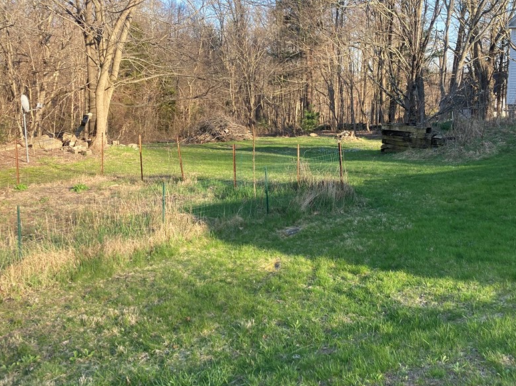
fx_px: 551
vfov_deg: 38.6
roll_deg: +0.1
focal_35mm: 37
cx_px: 308
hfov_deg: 49.9
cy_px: 176
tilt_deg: -8.3
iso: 20
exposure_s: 1/390
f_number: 1.8
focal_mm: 3.99
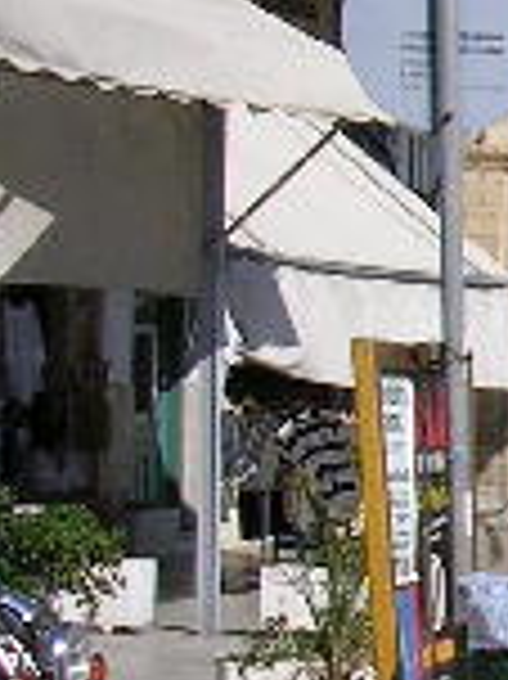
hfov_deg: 7.9
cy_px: 335
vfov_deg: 12.1
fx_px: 3214
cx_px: 1452
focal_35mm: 164
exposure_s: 1/550
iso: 50
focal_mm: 5.8
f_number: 5.6
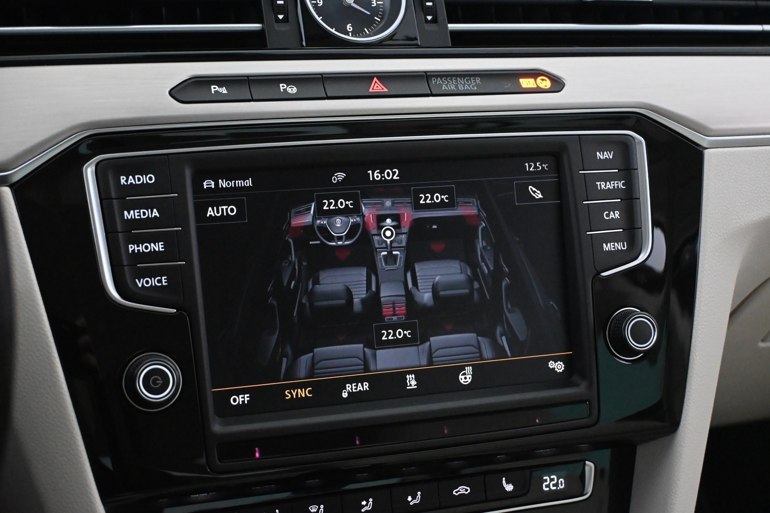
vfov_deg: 23.2
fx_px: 1251
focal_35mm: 58
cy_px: 256
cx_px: 385
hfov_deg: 34.2
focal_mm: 39
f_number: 5.6
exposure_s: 1/60
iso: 8000
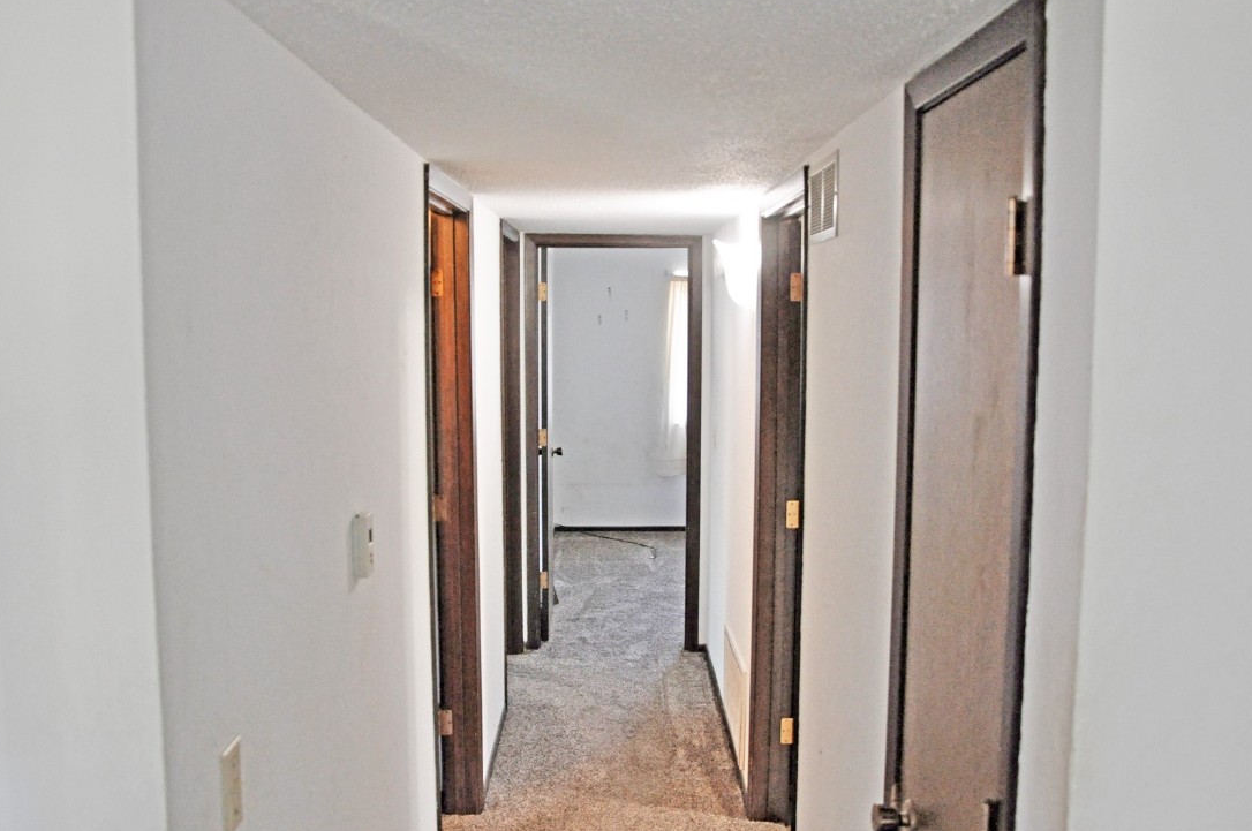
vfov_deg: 39.3
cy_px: 429
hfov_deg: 56.5
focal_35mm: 34
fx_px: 1165
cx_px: 631
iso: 1600
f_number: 4
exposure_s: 1/80
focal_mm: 21
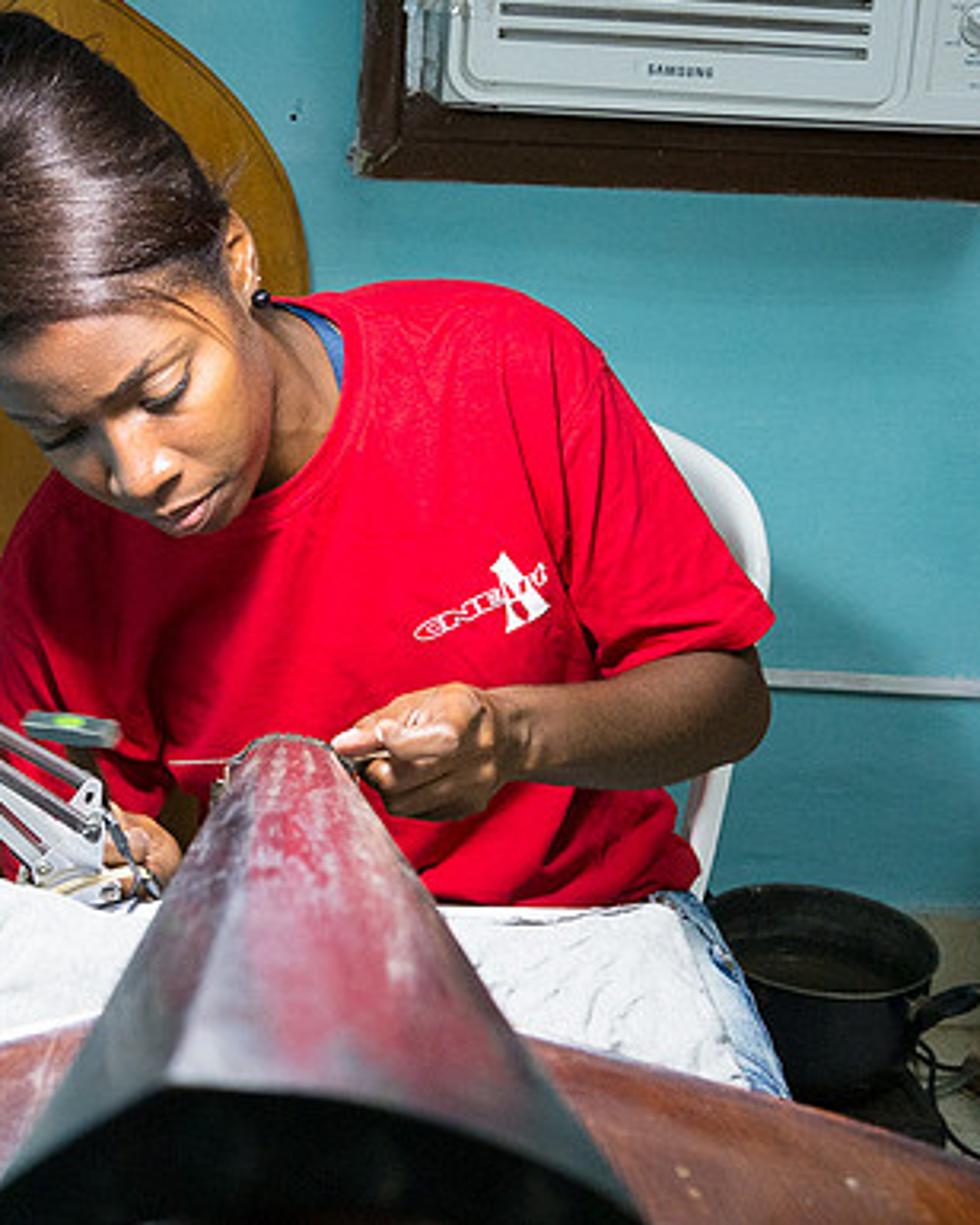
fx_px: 2103
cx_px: 321
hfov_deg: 26.1
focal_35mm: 58
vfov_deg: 32.5
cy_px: 612
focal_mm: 27
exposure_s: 1/60
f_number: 7.1
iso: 5000
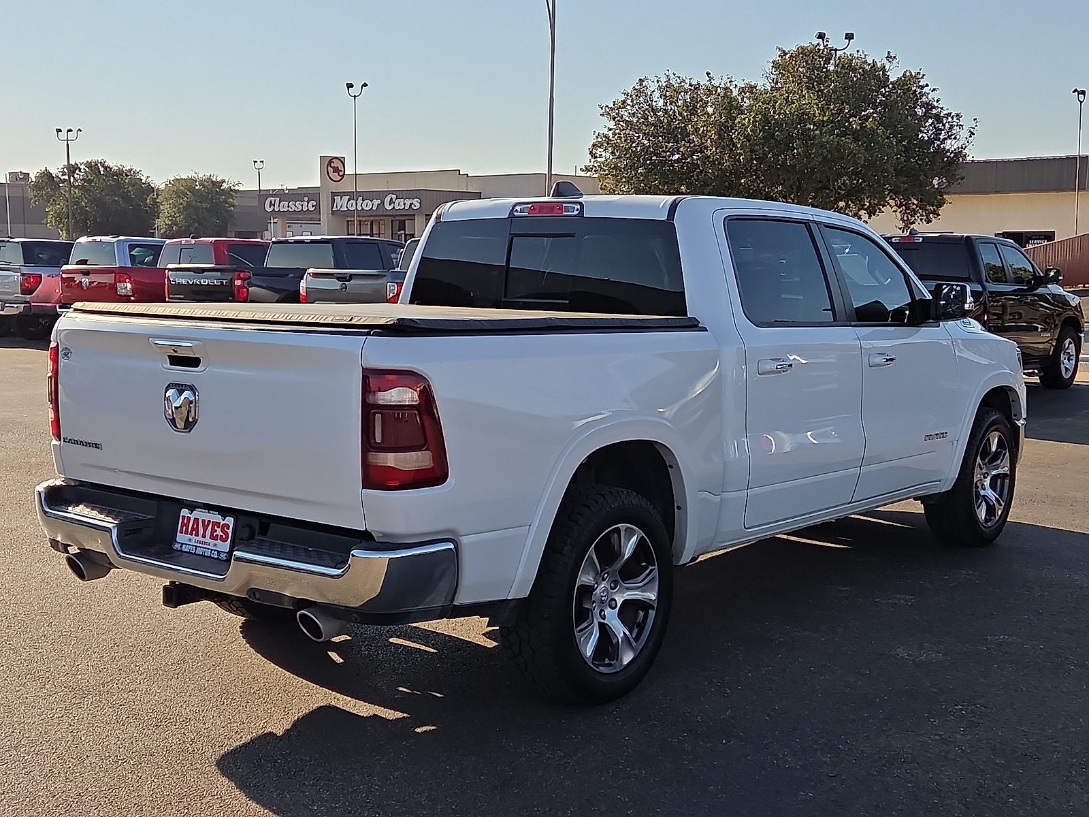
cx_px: 544
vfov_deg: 32.9
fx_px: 1384
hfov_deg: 42.9
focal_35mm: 44
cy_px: 408
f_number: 1.8
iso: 25
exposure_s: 1/2000
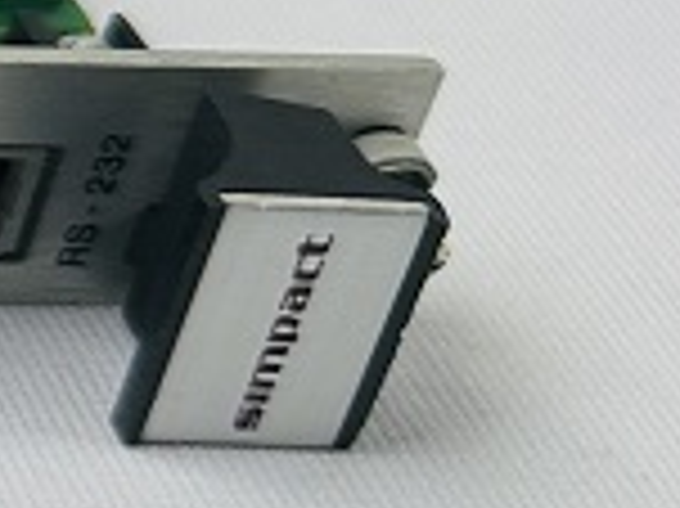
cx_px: -1491
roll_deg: -3.6
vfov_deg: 9.2
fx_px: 3141
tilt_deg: -34.3
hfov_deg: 9.3
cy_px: 40
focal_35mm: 160
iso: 64
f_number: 1.78
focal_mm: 6.86
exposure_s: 1/138
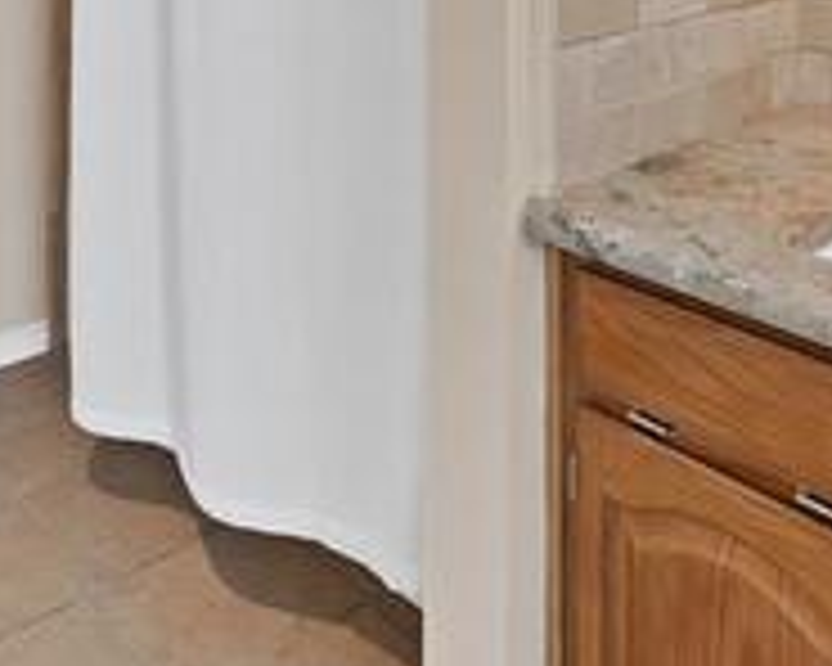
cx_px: 490
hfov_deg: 46.6
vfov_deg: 31.3
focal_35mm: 39
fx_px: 960
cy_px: -158
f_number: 9
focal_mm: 12
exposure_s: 1/2.5
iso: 640
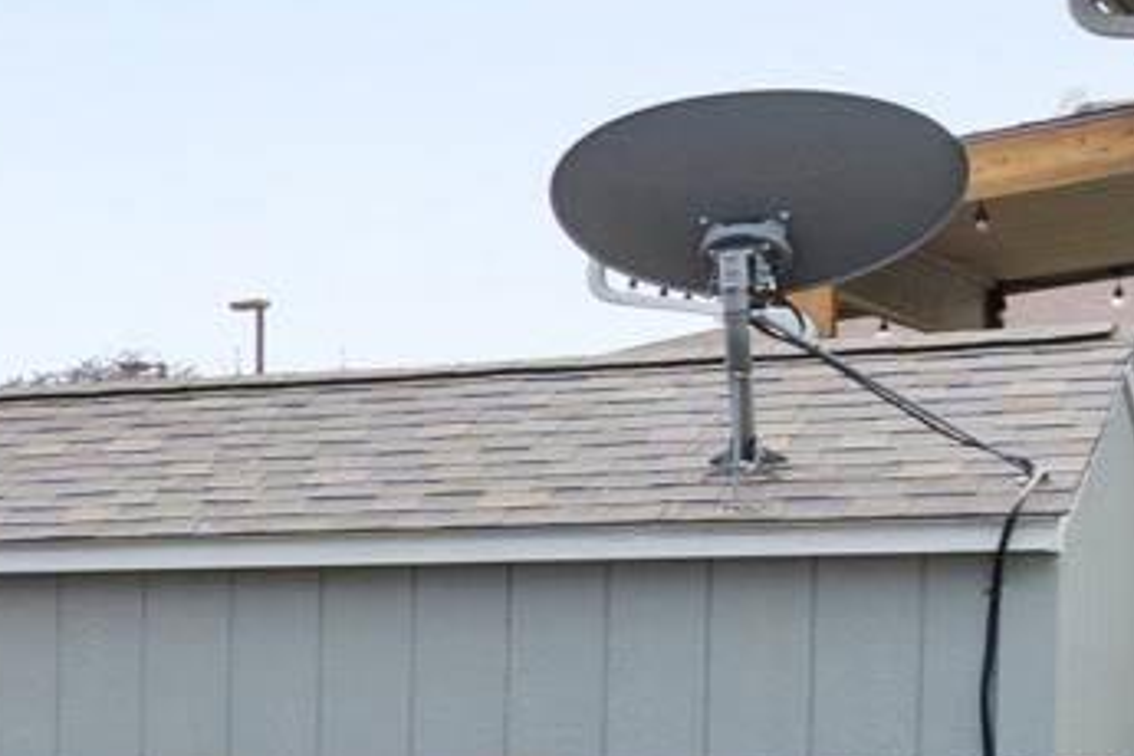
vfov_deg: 11.3
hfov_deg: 9.8
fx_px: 3768
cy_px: 754
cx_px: -2725
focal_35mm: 120
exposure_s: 1/250
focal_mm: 16.5
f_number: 9
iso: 400
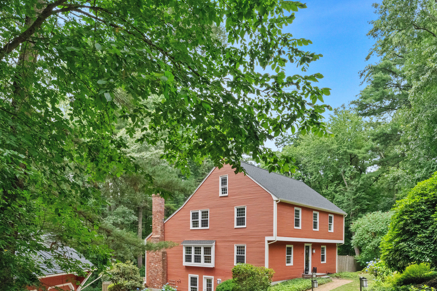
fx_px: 328
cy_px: 249
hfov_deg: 67.3
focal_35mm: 27
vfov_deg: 44.5
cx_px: 221
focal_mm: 15.6
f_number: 11
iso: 3200
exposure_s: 1/500
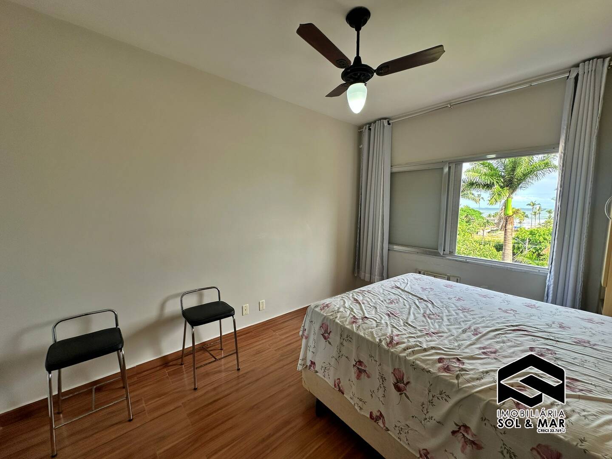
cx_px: 306
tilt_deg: -5.3
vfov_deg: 85.7
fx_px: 248
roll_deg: -0.6
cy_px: 230
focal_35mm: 14
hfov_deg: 102.1
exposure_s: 1/144
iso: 40
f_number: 2.2
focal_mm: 2.22
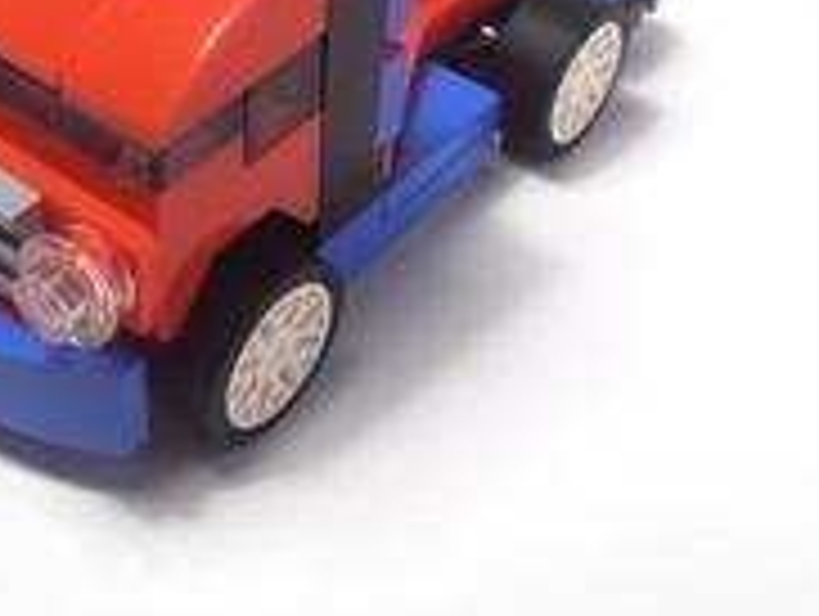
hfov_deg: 26.5
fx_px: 1729
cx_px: 279
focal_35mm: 73
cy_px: 49
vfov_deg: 19.8
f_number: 3.9
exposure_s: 1/60
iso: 80
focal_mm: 6.61
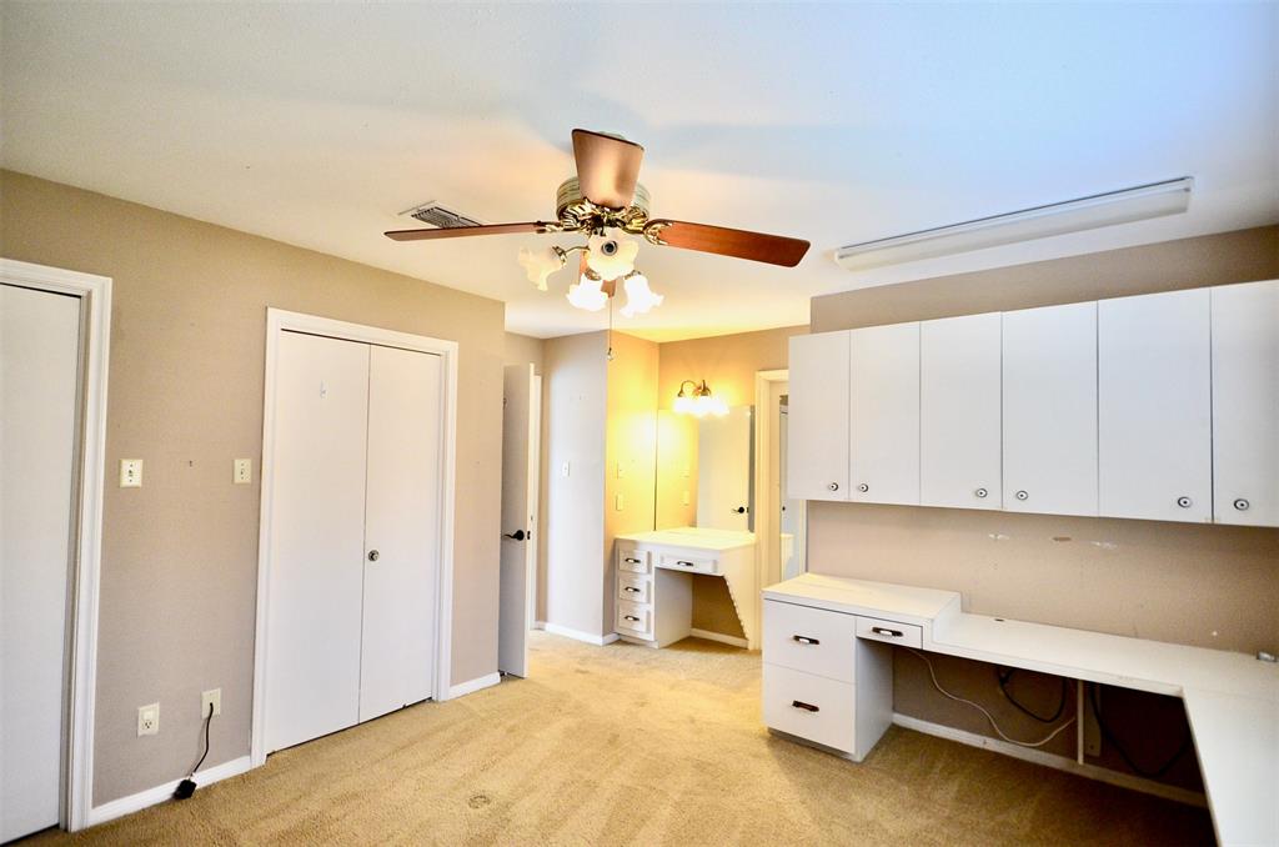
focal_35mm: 18
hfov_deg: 90.1
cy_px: 424
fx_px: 638
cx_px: 640
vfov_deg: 67.1
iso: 1250
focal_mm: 12
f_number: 5
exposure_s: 1/40
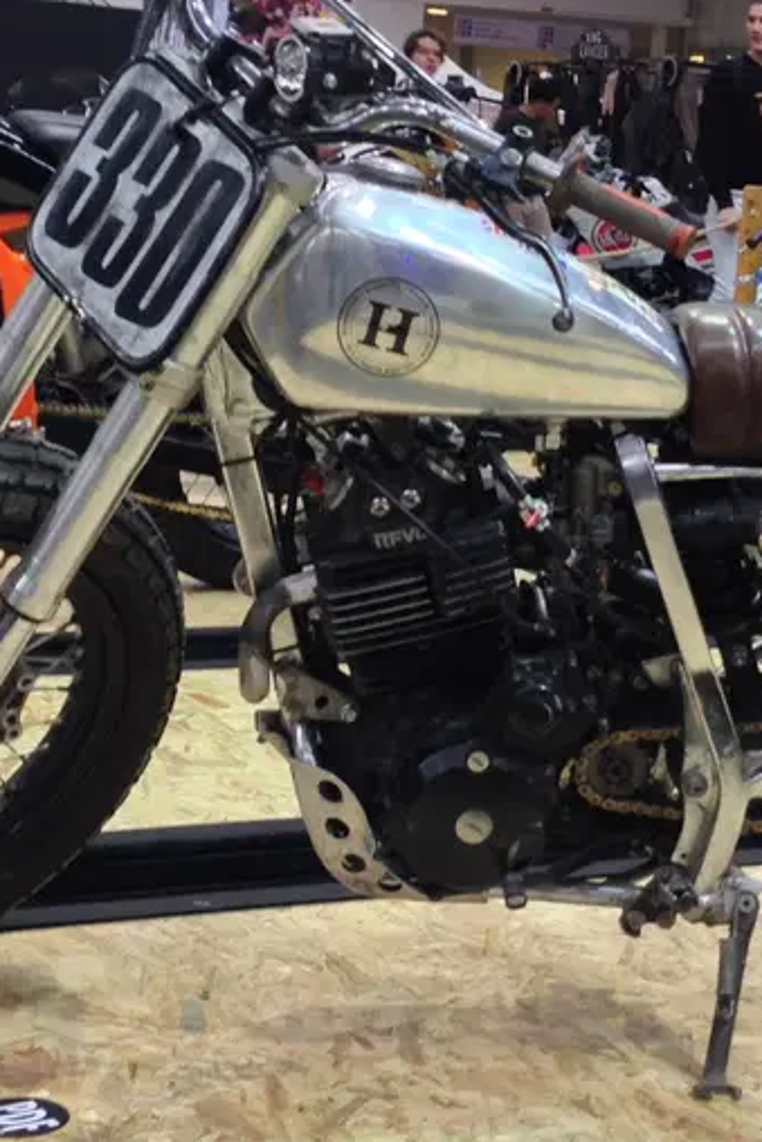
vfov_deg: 24.9
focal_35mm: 81
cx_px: 517
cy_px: 357
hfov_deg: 16.8
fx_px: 2570
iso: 50
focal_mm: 4.12
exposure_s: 1/40
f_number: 2.4
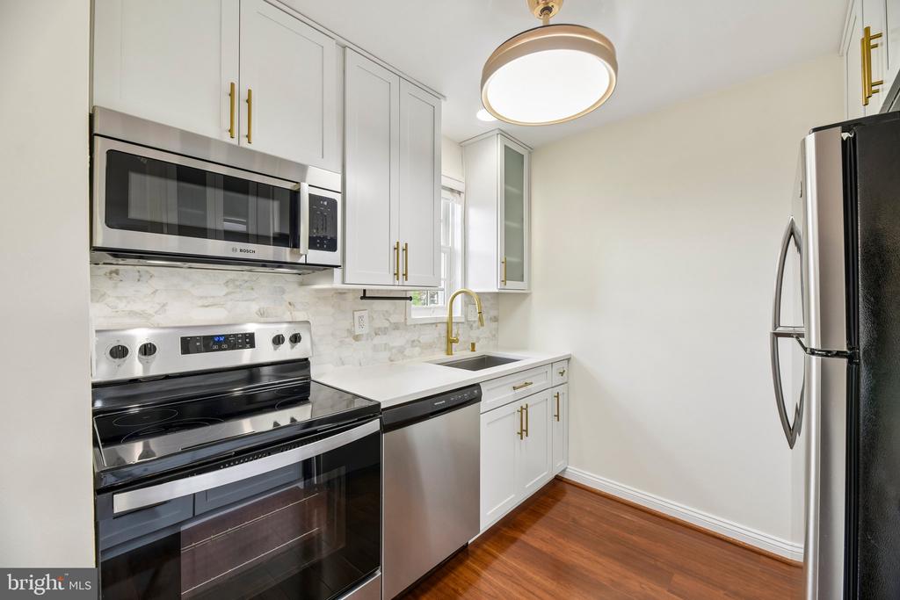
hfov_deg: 104.2
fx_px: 350
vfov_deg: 81.2
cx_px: 450
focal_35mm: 14
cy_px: 300
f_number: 8
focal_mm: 14
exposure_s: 1/15
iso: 400
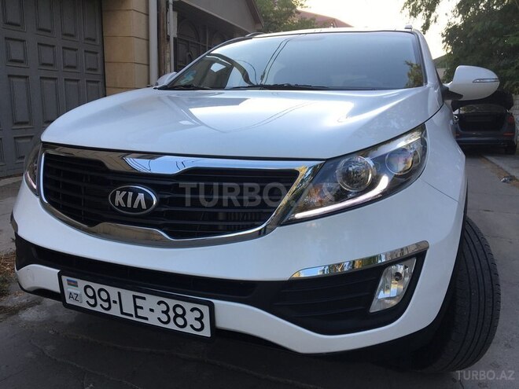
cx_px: 260
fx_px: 435
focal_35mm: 29
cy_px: 194
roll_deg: -2.6
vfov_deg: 48.2
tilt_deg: -12.4
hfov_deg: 61.7
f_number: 2.2
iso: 25
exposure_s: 1/122
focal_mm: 4.15
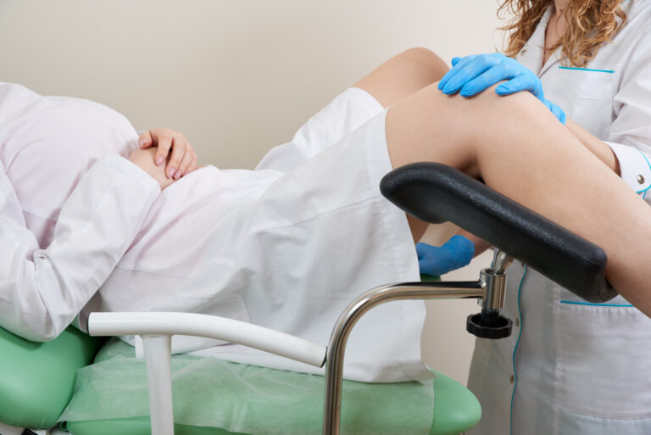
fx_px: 1086
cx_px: 326
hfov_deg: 33.4
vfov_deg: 22.7
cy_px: 218
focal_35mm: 60
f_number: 8
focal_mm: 60
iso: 200
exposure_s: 1/80
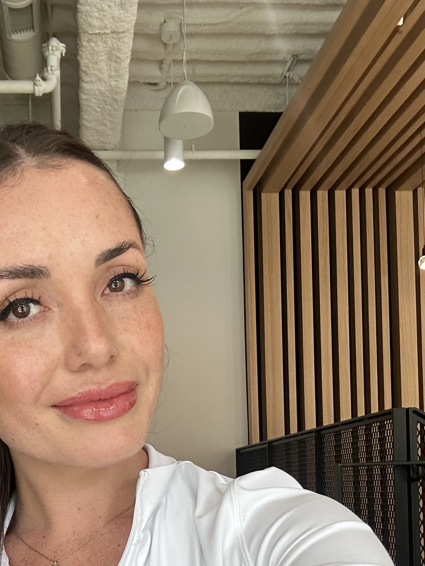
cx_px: 104
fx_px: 671
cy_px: 460
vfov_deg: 43.4
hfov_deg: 34.4
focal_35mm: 41
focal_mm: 2.69
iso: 80
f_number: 1.9
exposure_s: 1/113
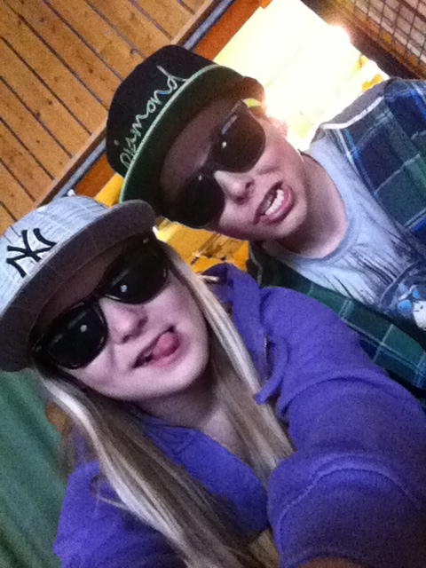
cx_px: 213
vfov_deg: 52.6
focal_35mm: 35
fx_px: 574
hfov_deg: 40.7
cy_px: 284
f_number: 2.4
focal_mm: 3.85
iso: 1600
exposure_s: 1/17
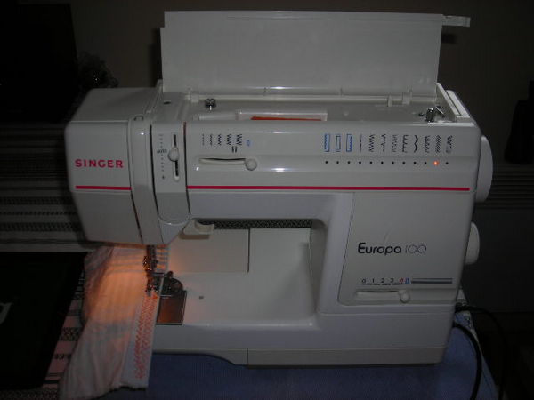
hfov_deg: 49.0
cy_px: 200
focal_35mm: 38
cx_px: 267
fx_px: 586
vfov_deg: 37.7
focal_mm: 6.3
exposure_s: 1/60.1
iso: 50
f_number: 3.2
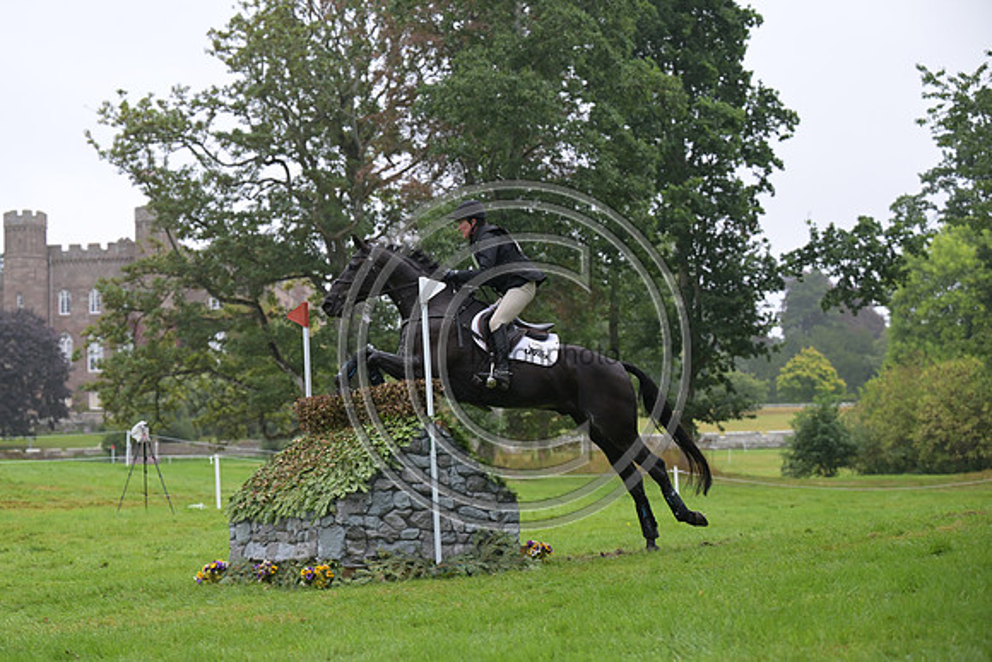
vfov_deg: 16.7
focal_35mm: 82
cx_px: 496
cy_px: 331
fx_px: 2260
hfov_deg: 24.8
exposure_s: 1/1250
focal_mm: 82
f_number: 4
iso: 1250
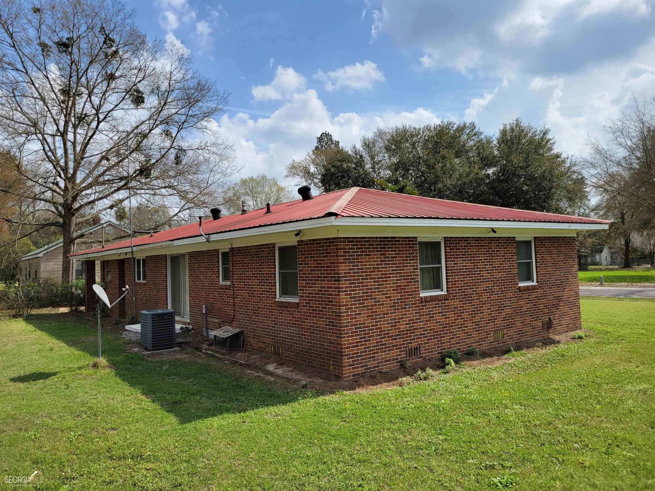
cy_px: 246
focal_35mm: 26
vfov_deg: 53.1
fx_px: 492
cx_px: 328
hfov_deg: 67.3
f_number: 1.8
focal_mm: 5.4
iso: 40
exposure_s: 1/2866
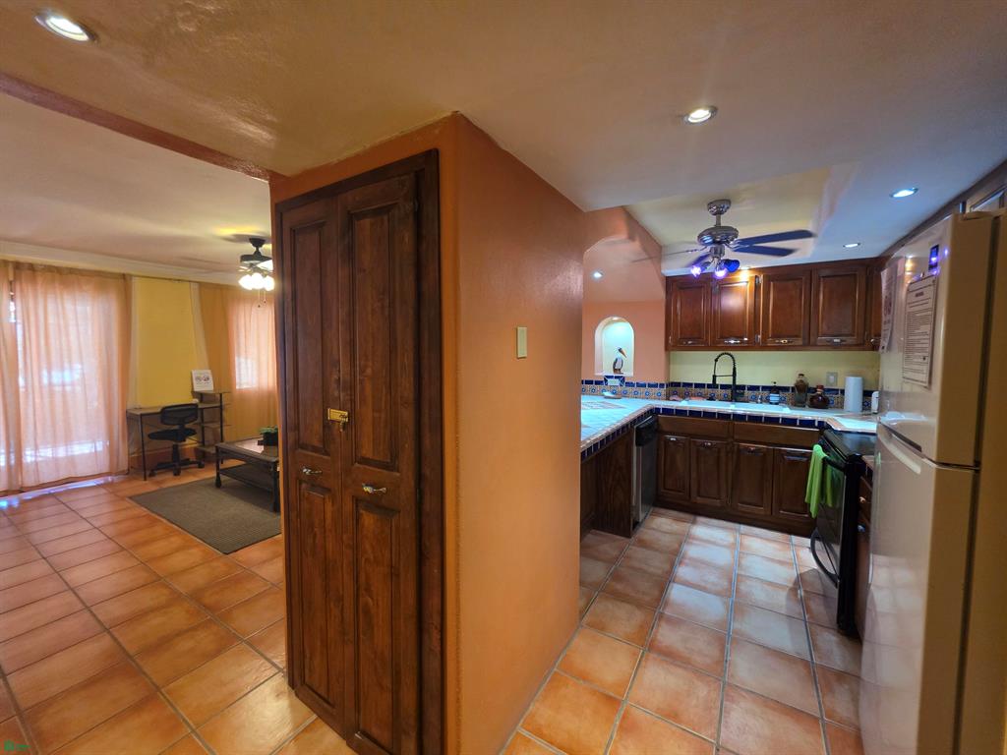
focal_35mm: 13
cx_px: 504
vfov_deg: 89.9
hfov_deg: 106.2
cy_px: 378
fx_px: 378
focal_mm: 2.2
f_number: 1.9
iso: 320
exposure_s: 1/60
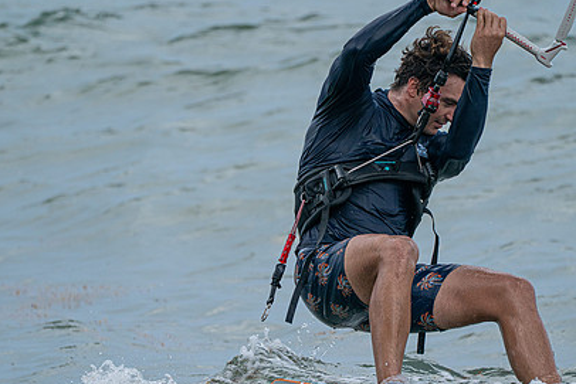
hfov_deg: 3.6
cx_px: 318
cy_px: 254
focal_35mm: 571
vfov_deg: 2.4
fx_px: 9139
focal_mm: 400
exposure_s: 1/2000
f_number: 8
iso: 800
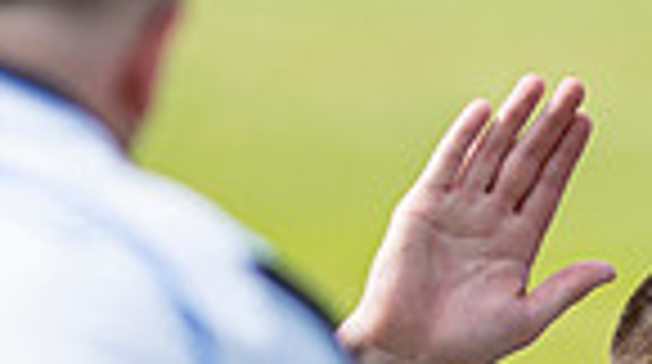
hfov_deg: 1.0
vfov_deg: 0.5
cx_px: 761
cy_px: 833
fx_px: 38351
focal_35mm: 2222
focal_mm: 300
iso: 100
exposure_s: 1/1600
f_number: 2.8
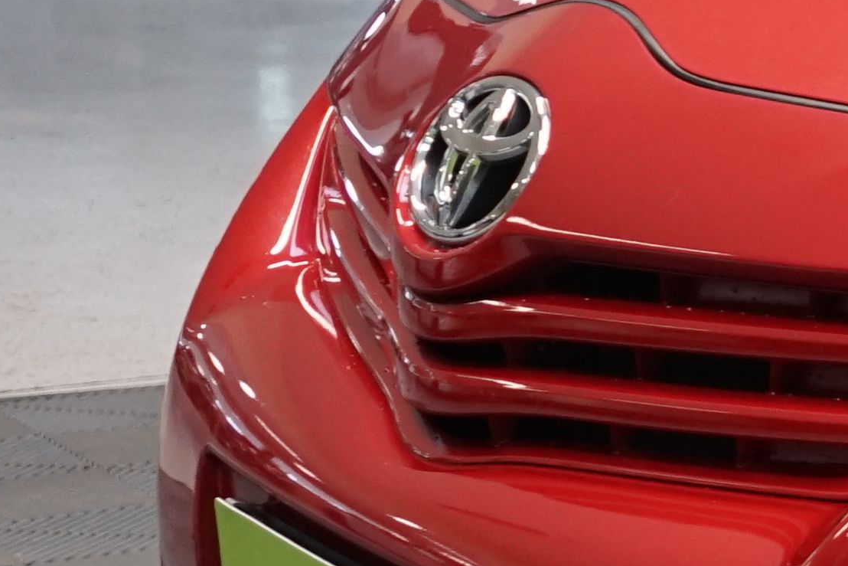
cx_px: 2239
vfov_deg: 8.7
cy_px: 352
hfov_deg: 10.6
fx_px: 3698
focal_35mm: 157
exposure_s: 1/40
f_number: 3.5
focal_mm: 29
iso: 1000
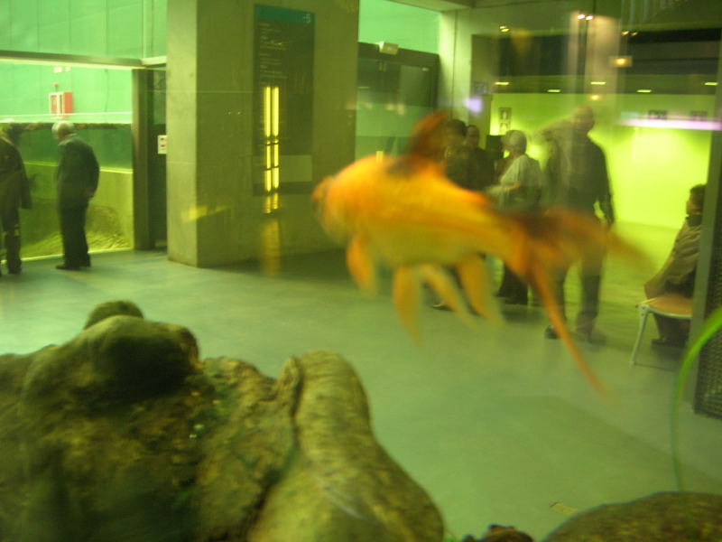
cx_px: 361
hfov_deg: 54.0
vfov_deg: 41.8
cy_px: 271
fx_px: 709
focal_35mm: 34
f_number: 2.9
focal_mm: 5.7
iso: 100
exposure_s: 1.3
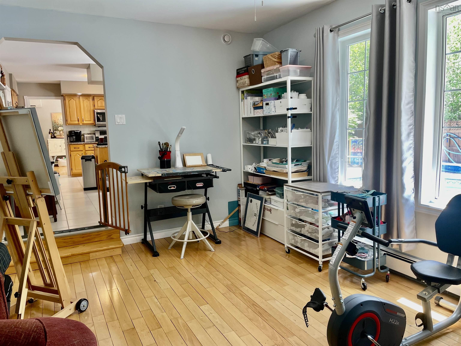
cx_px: 230
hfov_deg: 67.3
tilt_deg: -7.0
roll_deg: +1.9
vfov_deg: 53.1
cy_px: 173
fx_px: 346
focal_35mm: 26
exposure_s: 1/120
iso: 125
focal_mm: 4.2
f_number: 1.6
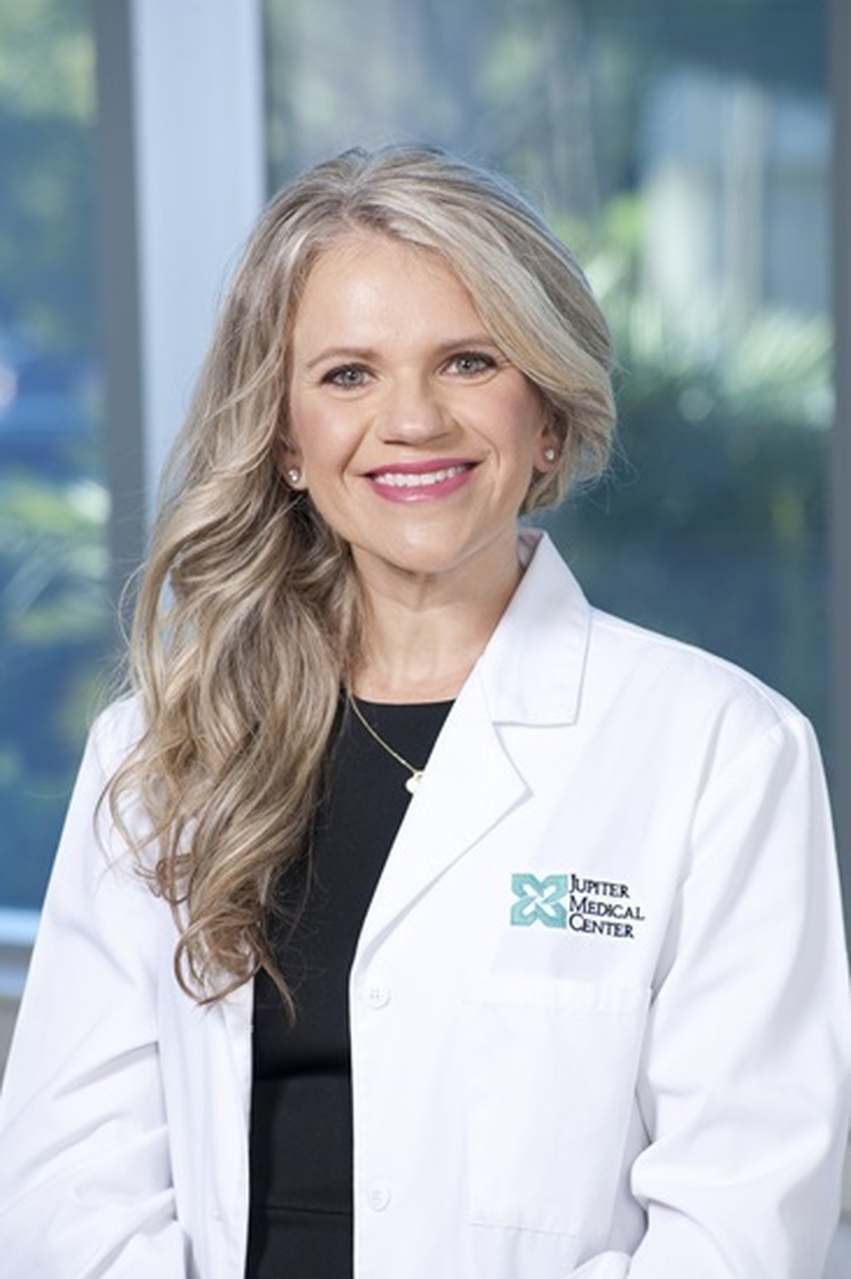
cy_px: 640
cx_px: 426
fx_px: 6035
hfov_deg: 8.1
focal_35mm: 170
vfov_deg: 12.1
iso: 250
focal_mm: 170
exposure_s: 1/50
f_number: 7.1
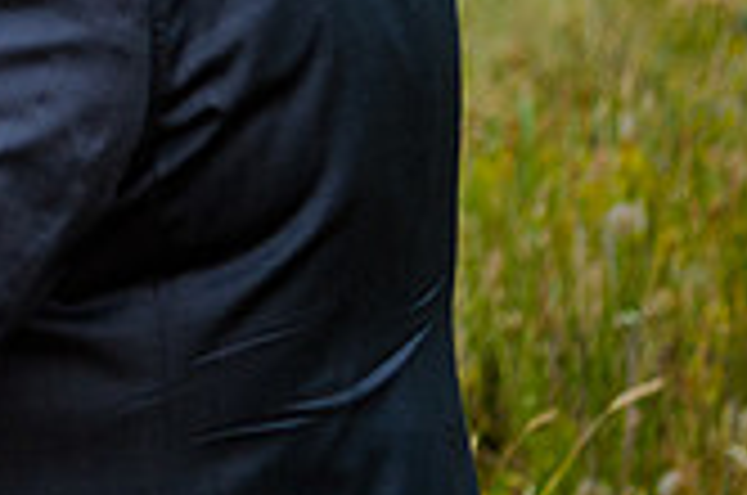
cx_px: -450
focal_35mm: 310
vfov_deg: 4.4
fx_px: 6420
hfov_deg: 6.6
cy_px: -314
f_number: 4
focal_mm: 65
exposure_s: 1/250
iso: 125
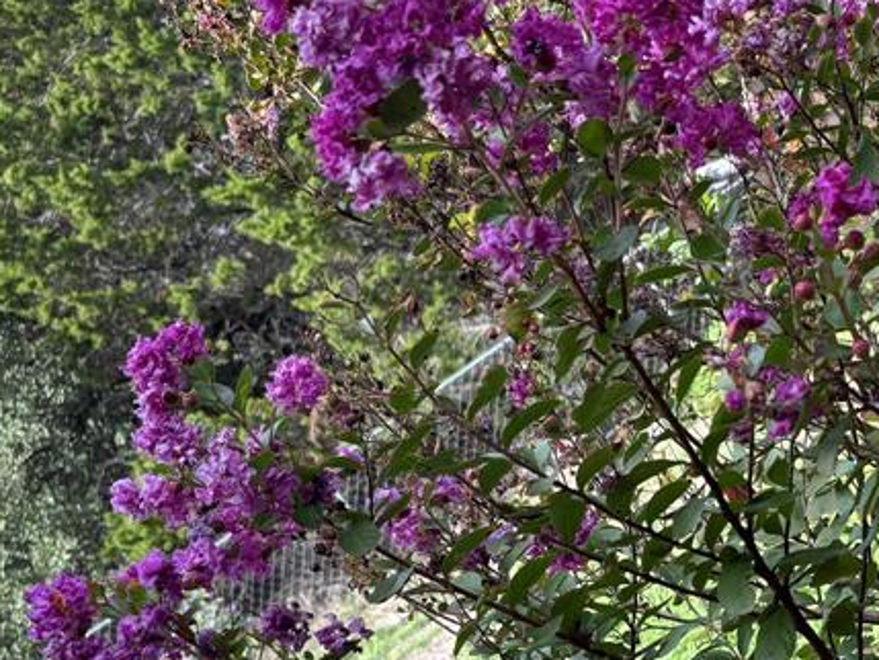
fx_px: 1575
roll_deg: +31.8
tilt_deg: -8.5
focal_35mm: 62
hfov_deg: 29.8
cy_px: 449
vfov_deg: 23.5
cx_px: 801
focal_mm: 5.96
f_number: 1.6
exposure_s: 1/559
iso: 50
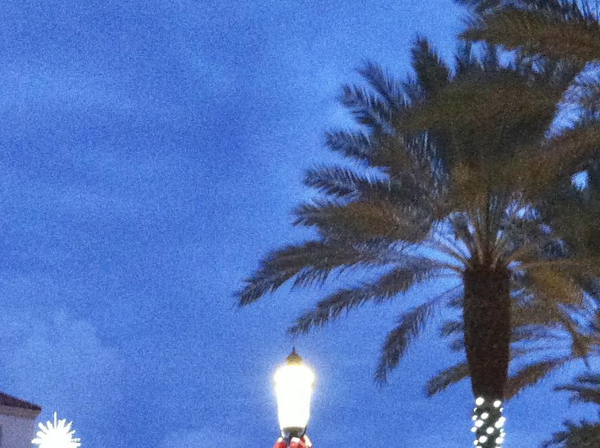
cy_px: 515
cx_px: 321
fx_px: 1765
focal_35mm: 102
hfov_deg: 19.3
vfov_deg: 14.1
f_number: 2.8
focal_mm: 3.85
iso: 500
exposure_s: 1/15
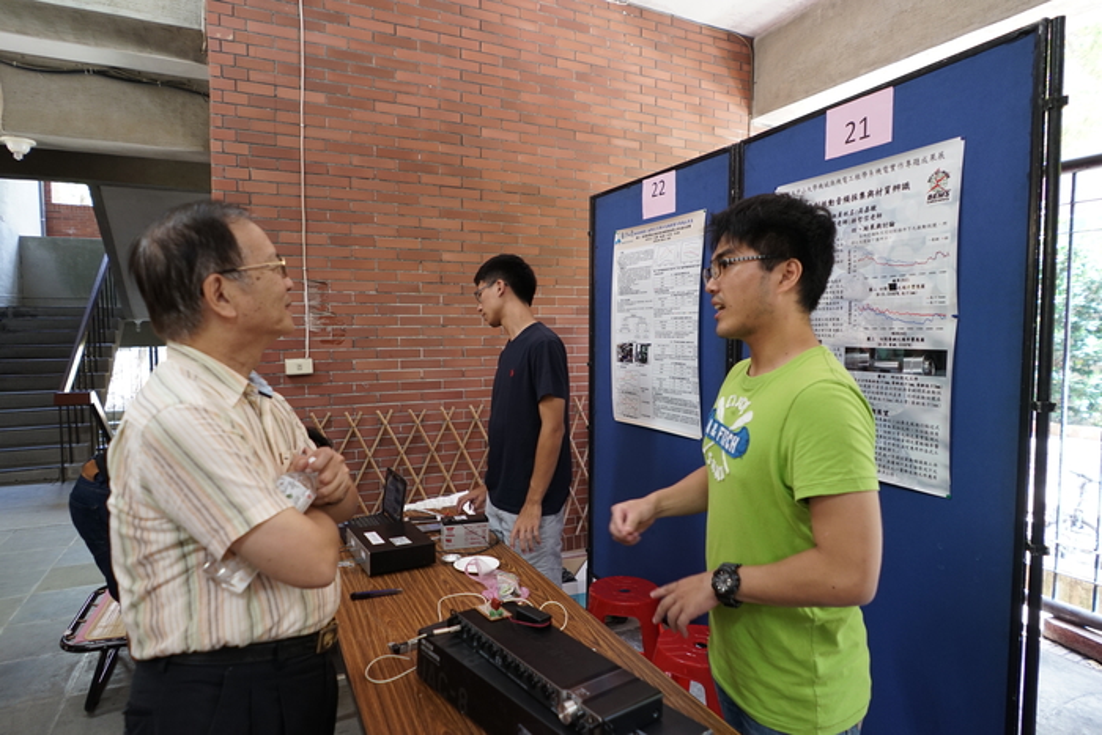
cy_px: 368
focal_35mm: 21
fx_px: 643
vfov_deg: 59.5
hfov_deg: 81.2
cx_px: 551
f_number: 3.2
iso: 800
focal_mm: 21
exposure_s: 1/60
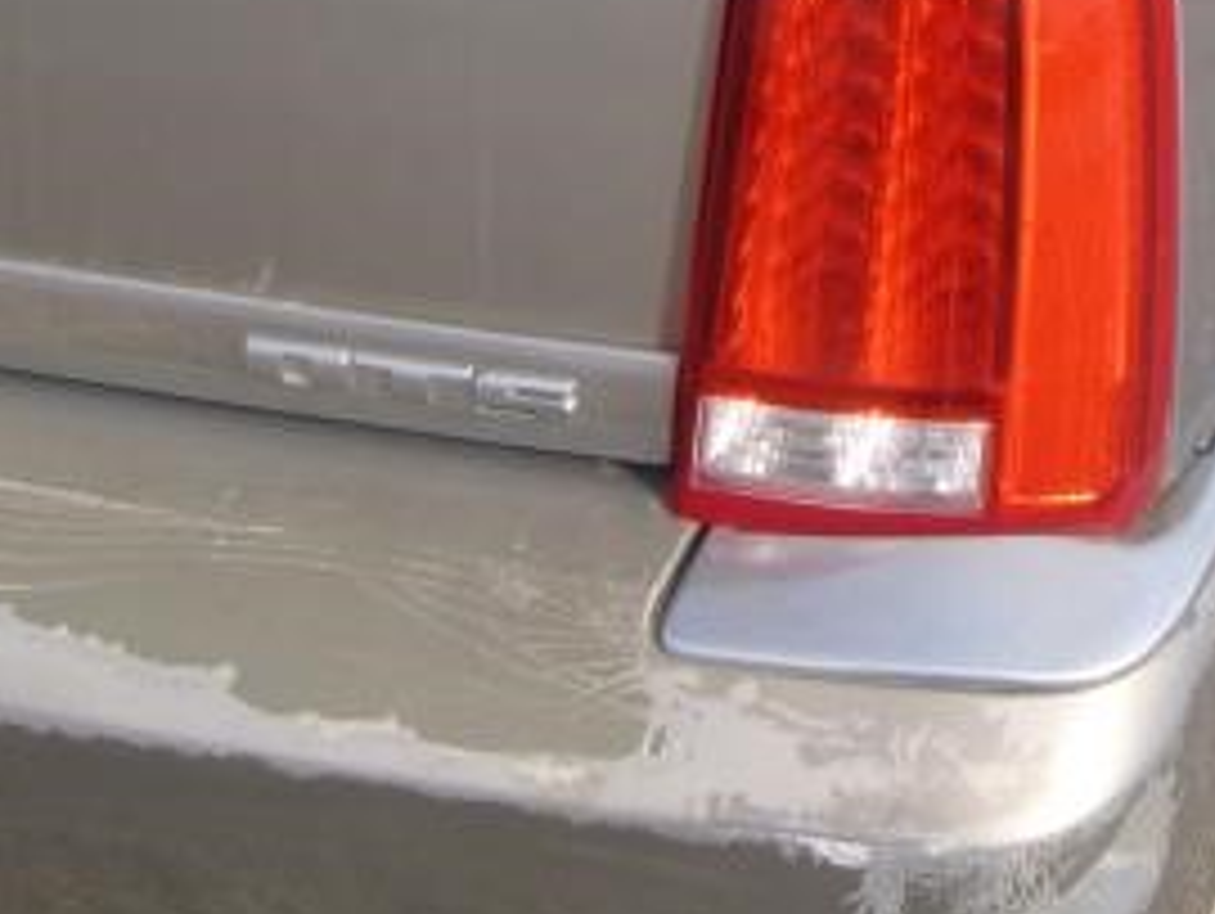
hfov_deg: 26.0
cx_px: 896
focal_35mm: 74
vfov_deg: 18.9
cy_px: -158
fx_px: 2600
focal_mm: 4.5
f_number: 3.9
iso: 100
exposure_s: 1/400
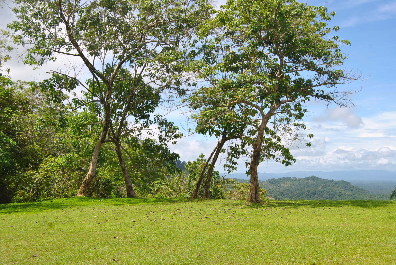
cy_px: 132
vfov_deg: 32.0
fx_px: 463
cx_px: 198
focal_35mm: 42
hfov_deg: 46.3
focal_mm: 28
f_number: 8
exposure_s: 1/250
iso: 100
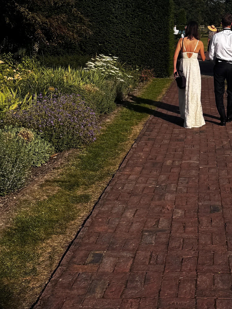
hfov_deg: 25.5
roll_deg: -0.5
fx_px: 500
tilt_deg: -12.8
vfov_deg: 34.2
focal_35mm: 56
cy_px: 114
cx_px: 198
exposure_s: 1/5348
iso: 80
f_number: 1.78
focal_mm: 6.76
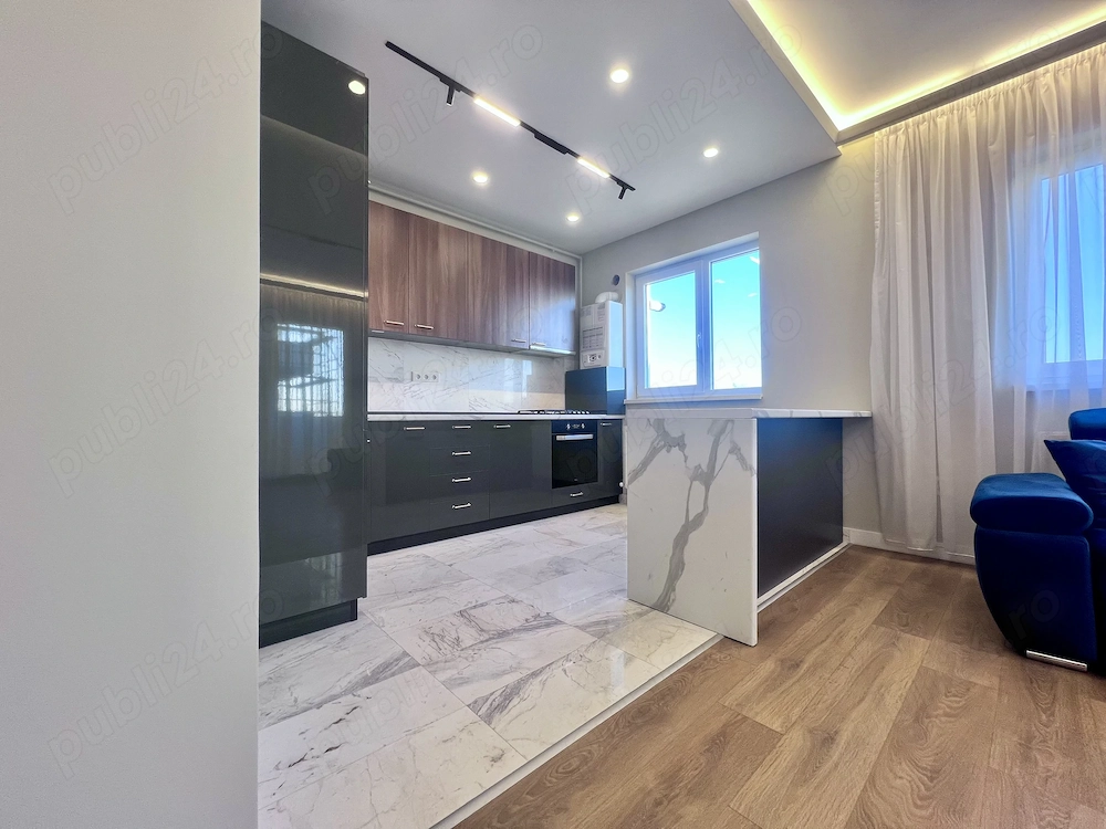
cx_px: 553
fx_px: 415
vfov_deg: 89.9
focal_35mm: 13
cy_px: 414
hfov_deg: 106.2
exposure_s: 1/100
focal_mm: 1.57
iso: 64
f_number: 1.8
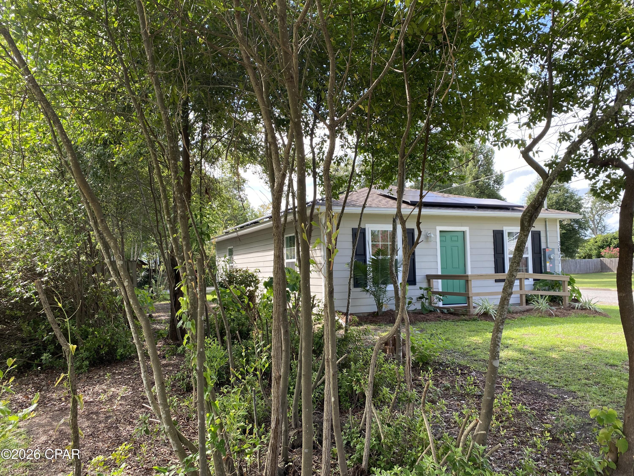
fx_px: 476
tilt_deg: +3.8
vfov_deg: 53.1
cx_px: 317
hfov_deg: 67.3
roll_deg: +0.7
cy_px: 238
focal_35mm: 26
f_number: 1.8
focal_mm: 4.25
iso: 32
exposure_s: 1/354
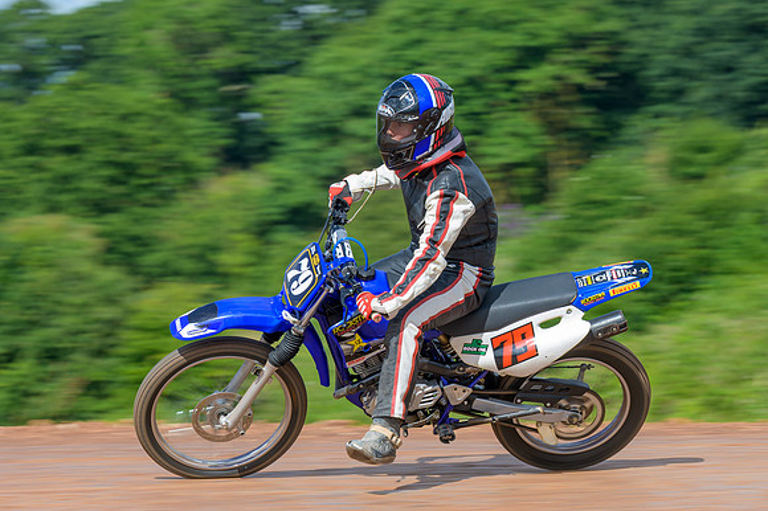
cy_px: 319
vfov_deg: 5.9
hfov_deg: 8.8
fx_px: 4998
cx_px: 341
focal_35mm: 234
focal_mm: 120
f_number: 8
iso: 125
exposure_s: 1/200
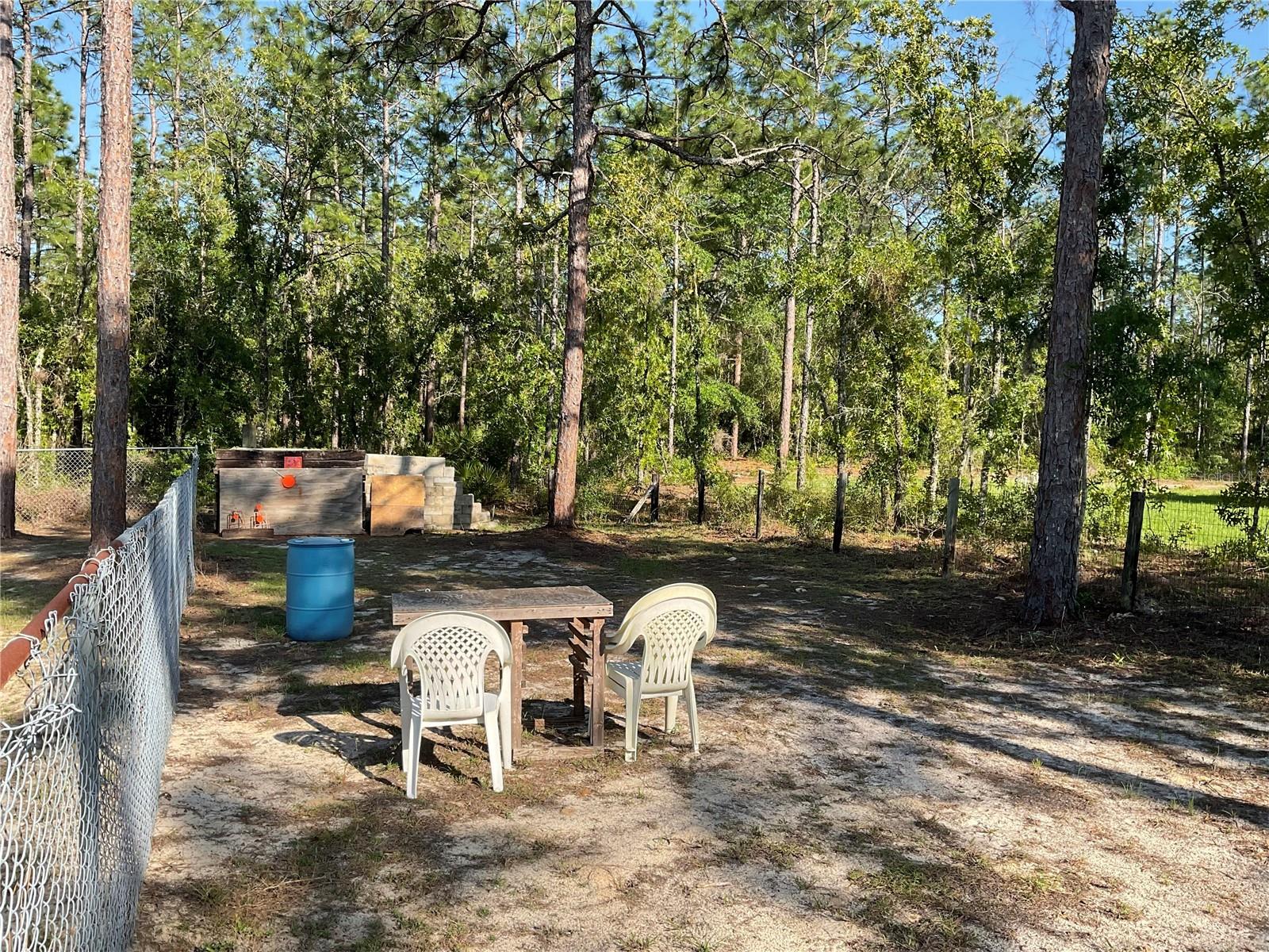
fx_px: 1063
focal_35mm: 29
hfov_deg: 61.7
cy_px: 476
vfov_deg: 48.2
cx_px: 634
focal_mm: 3
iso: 16
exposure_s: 1/792
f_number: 1.8
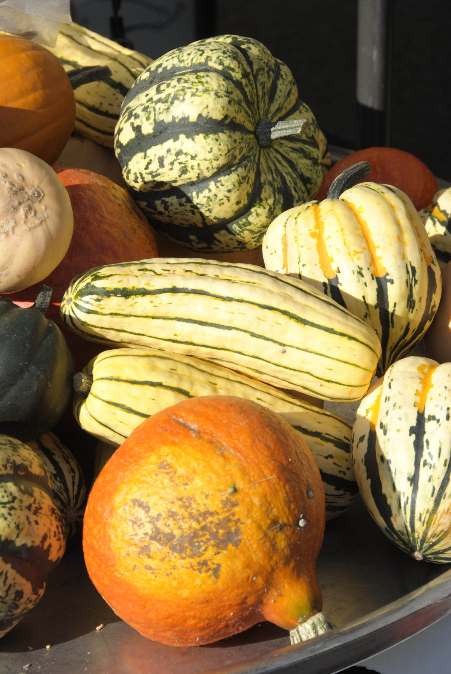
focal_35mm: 158
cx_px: 226
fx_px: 2951
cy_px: 337
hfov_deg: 8.7
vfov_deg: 13.0
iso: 100
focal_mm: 105
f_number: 11
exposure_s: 1/125
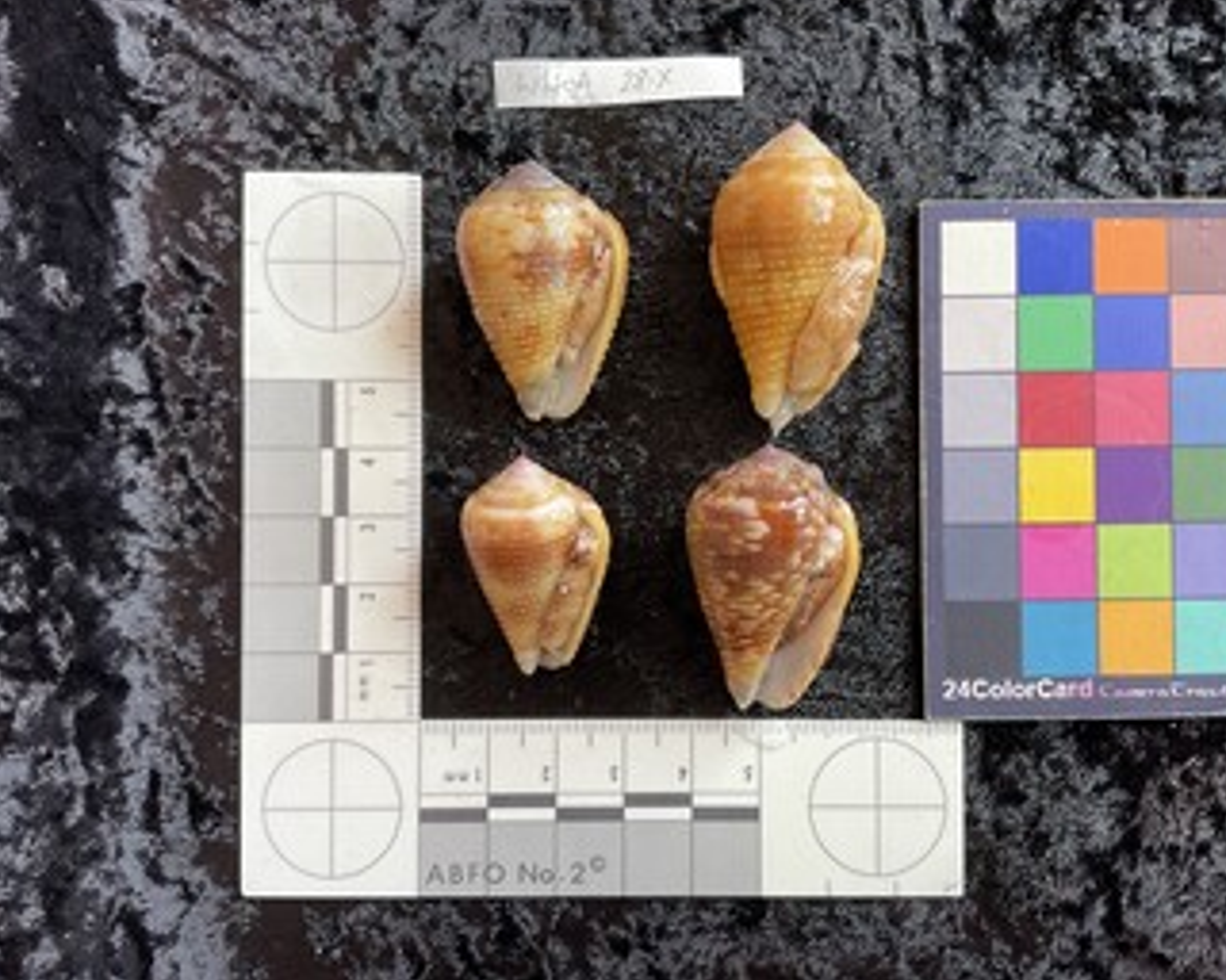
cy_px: 484
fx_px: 1125
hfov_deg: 57.1
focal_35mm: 31
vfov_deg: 47.1
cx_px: 663
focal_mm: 3
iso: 50
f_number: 1.8
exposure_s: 1/120
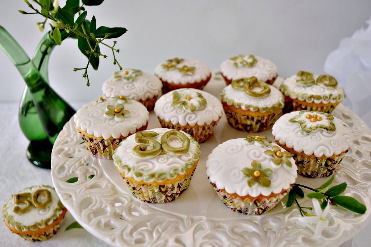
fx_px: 371
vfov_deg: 36.8
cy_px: 124
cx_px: 186
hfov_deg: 53.1
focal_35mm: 36
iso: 100
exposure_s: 1/125
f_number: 4
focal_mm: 24
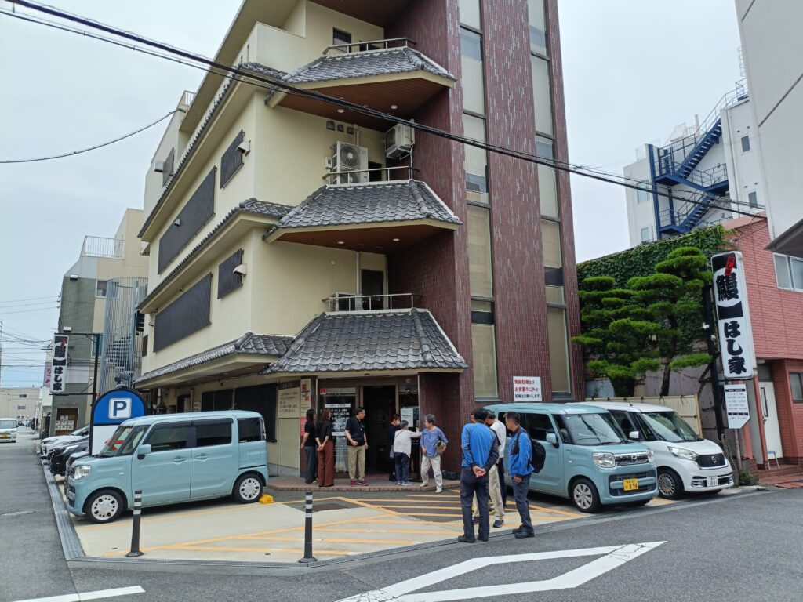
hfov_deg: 69.4
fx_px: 580
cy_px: 301
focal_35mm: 25
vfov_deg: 54.9
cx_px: 402
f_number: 1.7
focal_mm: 4.7
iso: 64
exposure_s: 1/844
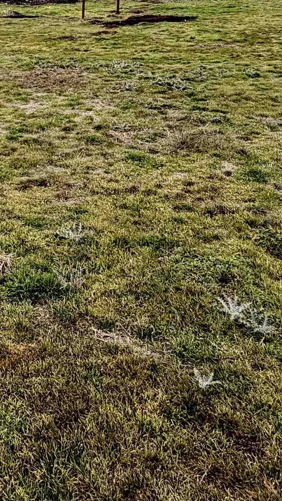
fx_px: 572
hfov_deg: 25.5
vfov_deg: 41.2
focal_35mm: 43
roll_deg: -0.5
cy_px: -2
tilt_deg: -5.8
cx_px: -37
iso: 50
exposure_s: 1/502
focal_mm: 2.22
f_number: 2.2
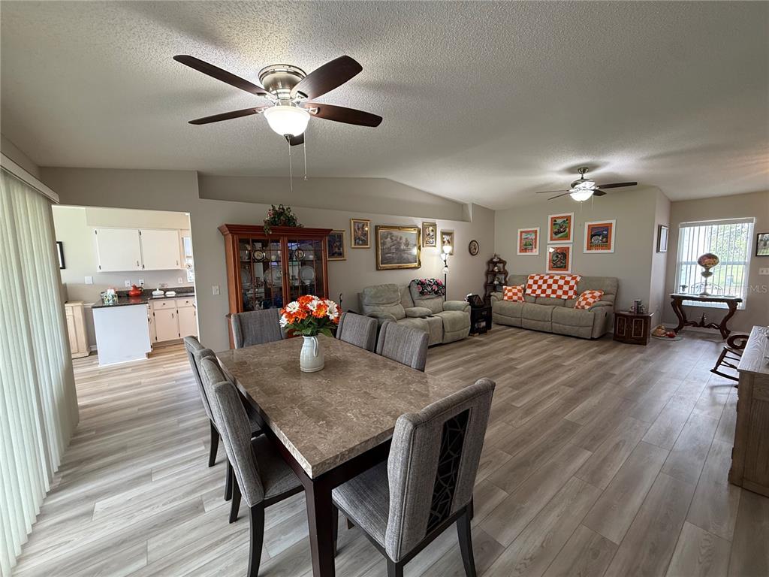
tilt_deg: -5.7
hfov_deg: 102.1
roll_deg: +2.0
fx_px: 311
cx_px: 384
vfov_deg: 85.7
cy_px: 288
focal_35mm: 14
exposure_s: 1/60
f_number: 2.2
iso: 250
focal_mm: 2.22
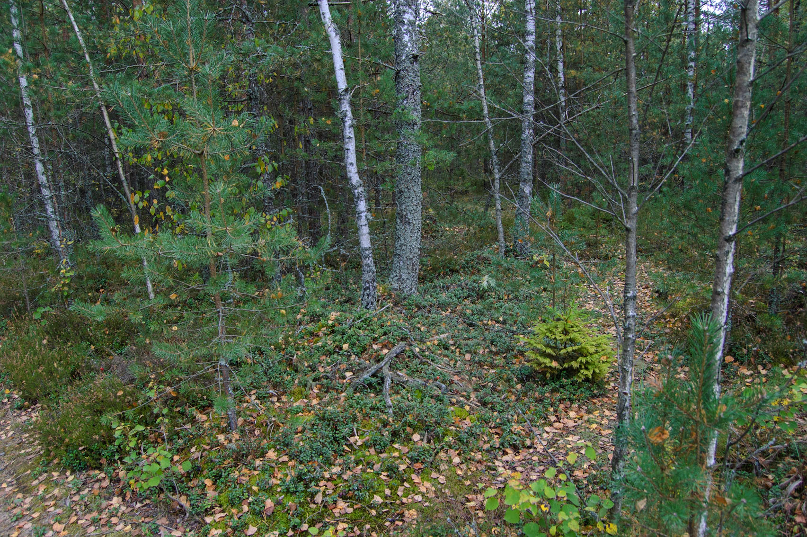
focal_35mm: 27
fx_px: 605
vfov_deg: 47.9
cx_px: 404
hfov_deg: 67.4
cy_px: 268
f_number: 6.3
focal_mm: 18
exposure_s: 1/125
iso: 280
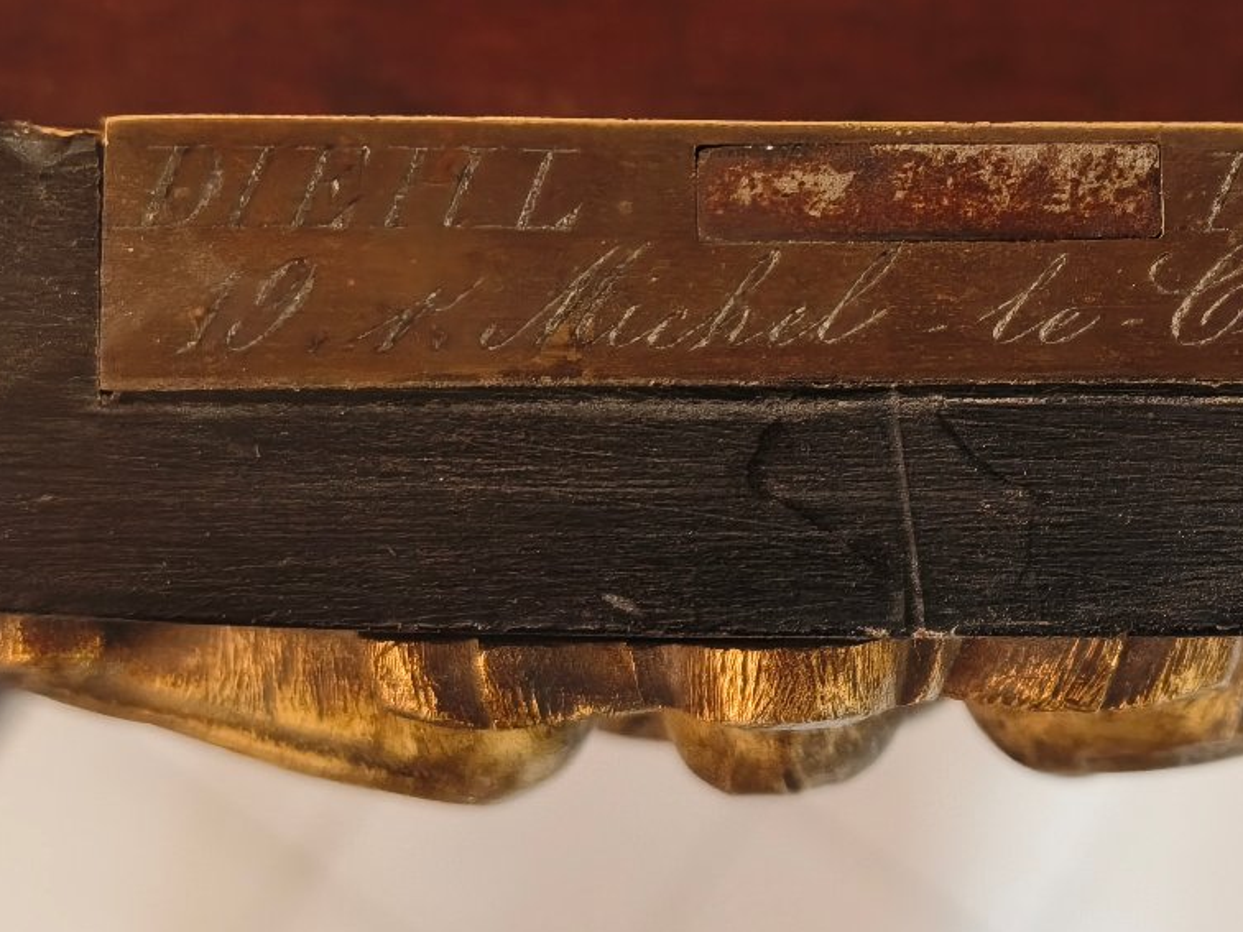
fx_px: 2621
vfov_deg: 20.1
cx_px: 975
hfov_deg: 26.2
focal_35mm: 73
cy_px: 283
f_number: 1.7
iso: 3200
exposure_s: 1/16.7
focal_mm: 6.06
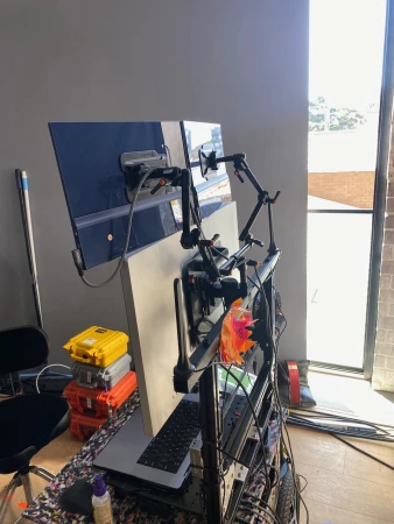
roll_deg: +2.6
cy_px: 262
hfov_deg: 53.1
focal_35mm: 26
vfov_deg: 67.3
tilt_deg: -15.4
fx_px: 394
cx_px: 197
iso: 32
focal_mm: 4.25
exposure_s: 1/101
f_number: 1.8
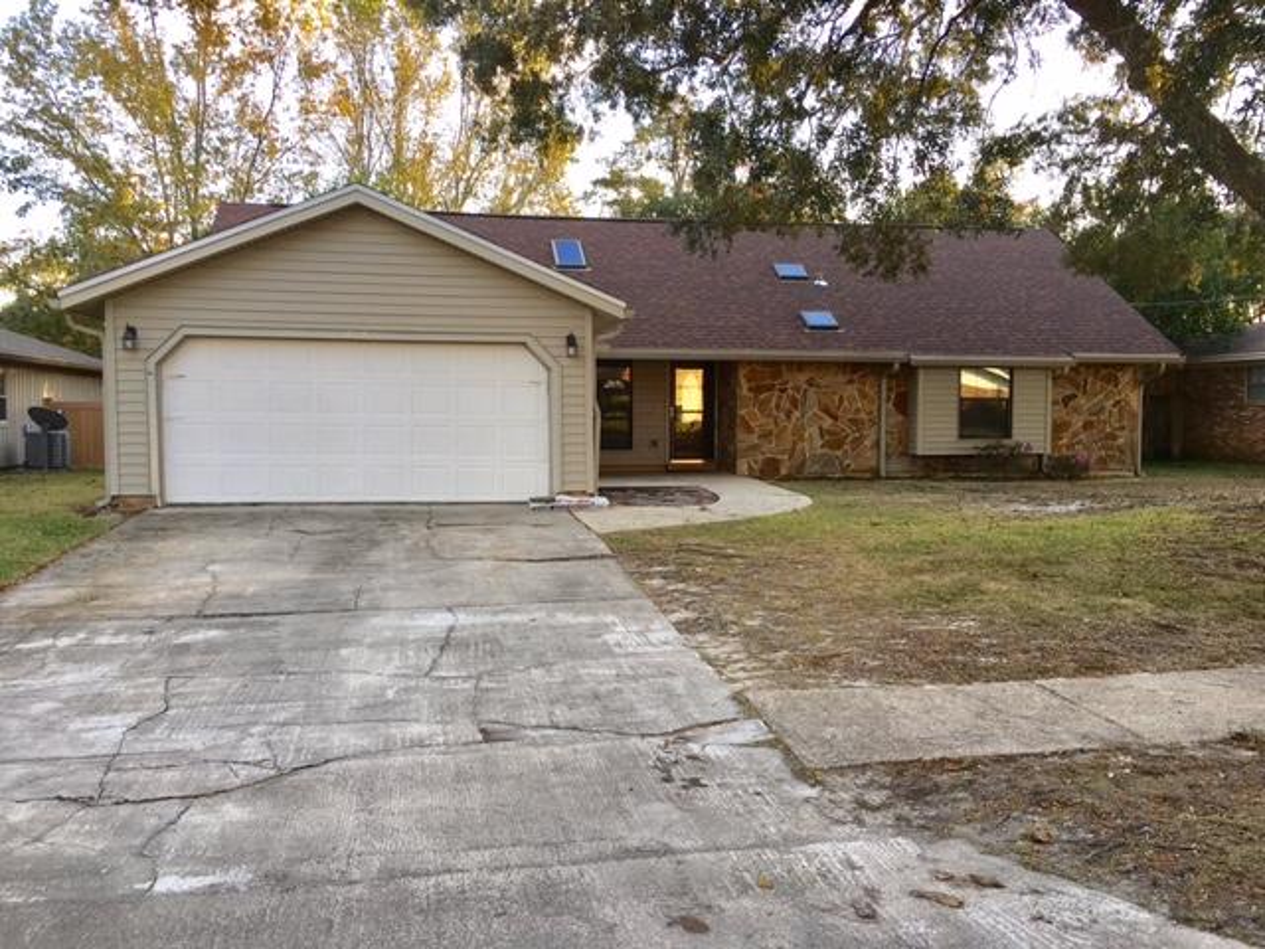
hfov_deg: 61.7
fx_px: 1060
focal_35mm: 29
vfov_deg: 48.2
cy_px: 474
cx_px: 632
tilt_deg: -1.7
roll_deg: -0.7
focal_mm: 4.15
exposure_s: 1/125
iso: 25
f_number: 2.2
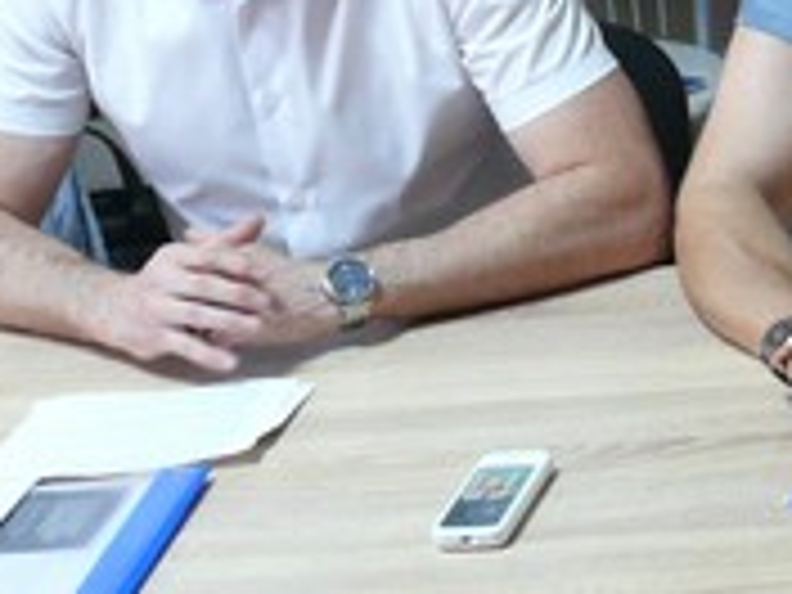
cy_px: 432
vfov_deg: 9.3
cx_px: 1696
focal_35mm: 159
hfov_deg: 11.0
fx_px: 3638
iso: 200
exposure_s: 1/13
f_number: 2.8
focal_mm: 7.4
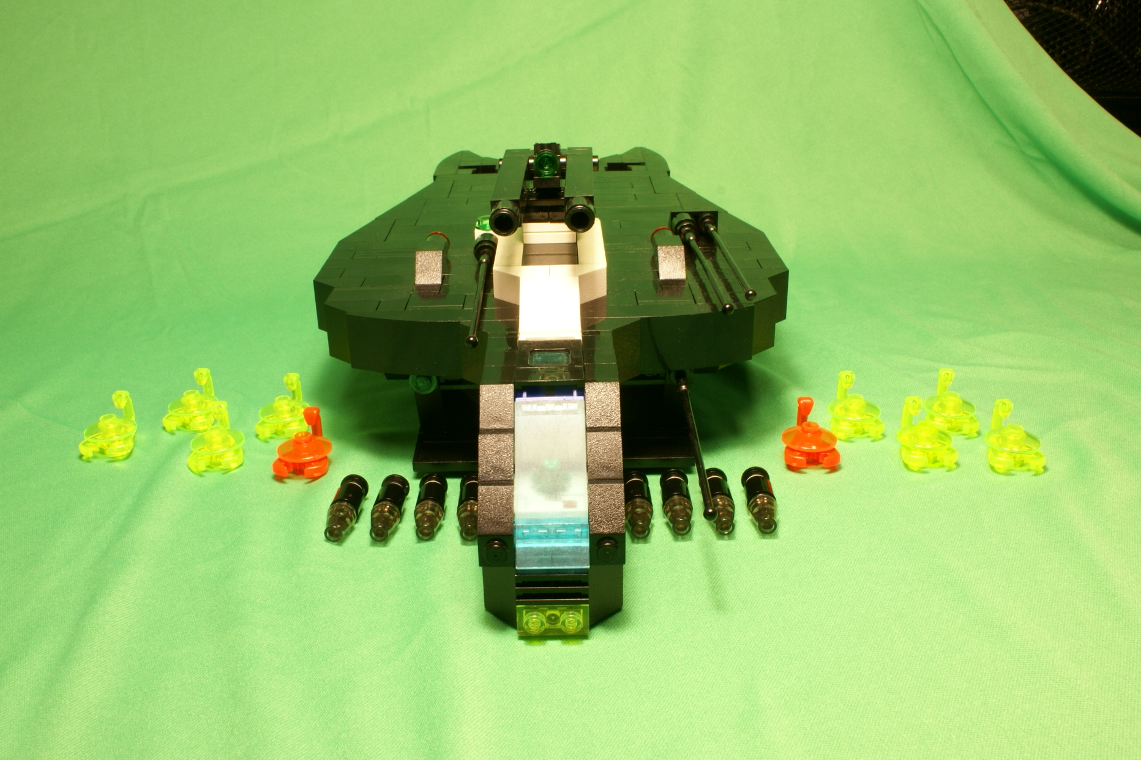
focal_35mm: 34
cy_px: 380
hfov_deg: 55.8
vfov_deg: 38.9
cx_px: 563
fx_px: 1077
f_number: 22
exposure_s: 3.2
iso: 100
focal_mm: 22
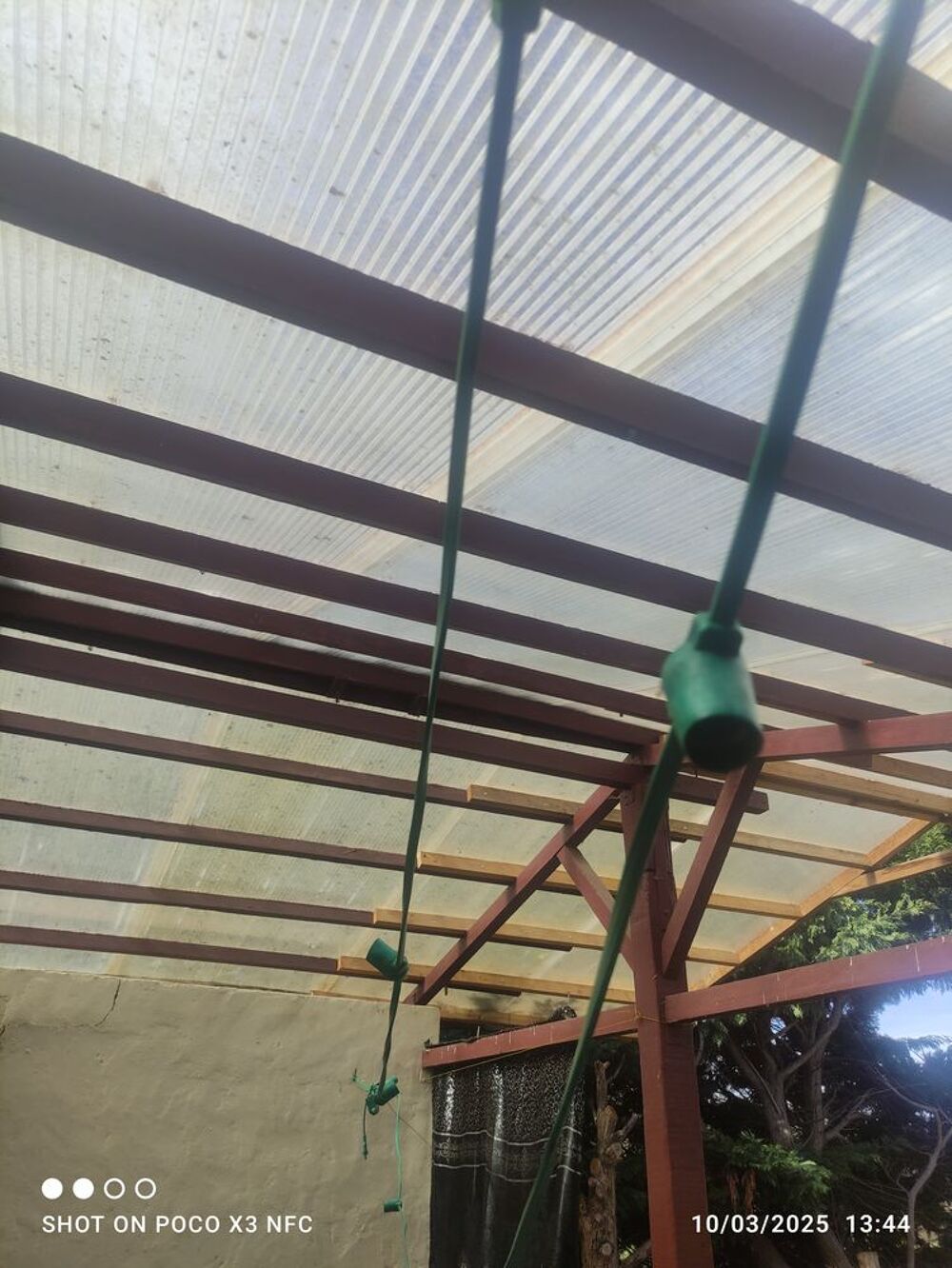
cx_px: 476
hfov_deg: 54.9
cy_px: 634
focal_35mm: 25
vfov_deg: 69.4
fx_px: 916
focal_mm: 5.43
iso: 100
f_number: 1.89
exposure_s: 1/816
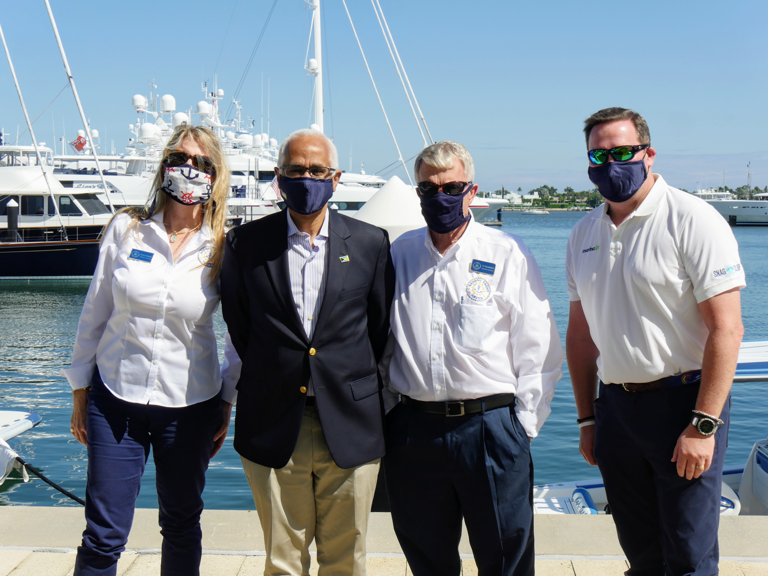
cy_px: 288
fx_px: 1242
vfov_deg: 26.1
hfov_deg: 34.3
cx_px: 384
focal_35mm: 56
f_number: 9
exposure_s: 1/400
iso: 200
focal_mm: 28
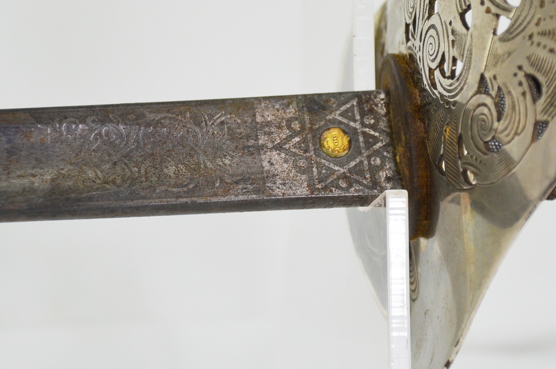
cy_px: 154
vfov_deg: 6.2
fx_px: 3391
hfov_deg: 9.4
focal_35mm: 220
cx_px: 311
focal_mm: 100
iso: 400
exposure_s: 1/400
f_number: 5.6
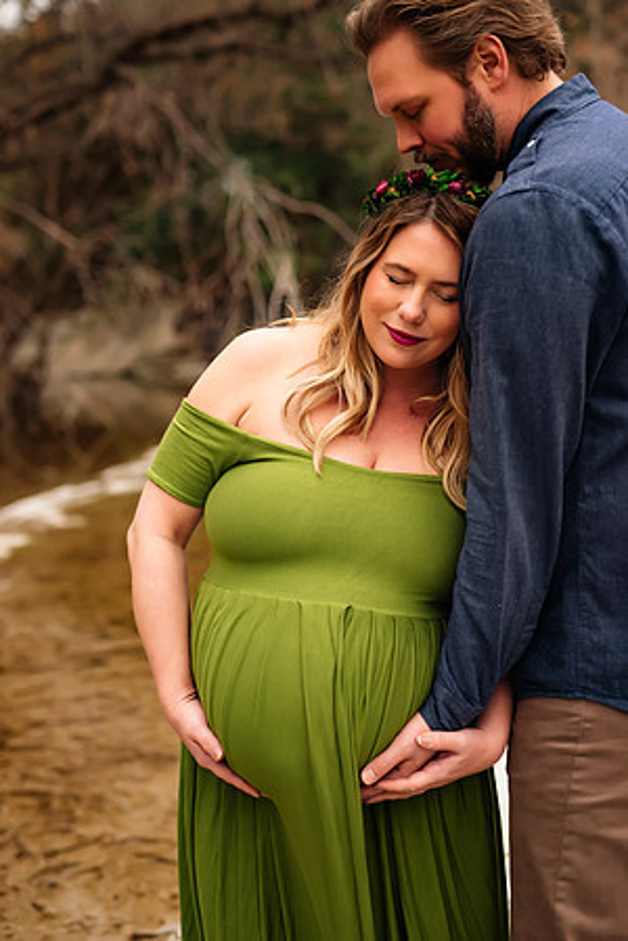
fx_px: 1308
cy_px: 470
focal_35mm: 50
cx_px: 314
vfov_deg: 39.6
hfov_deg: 27.0
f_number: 2.2
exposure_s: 1/500
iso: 500
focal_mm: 50
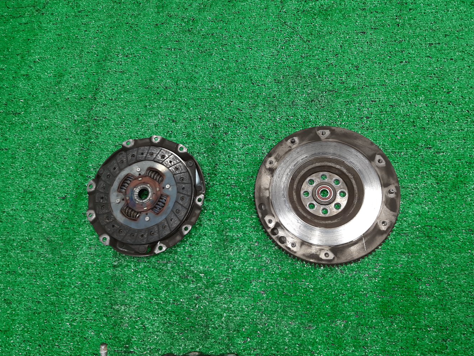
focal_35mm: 28
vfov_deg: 49.7
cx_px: 229
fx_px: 383
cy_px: 173
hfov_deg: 63.4
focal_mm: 3.93
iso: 59
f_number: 1.7
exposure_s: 1/50
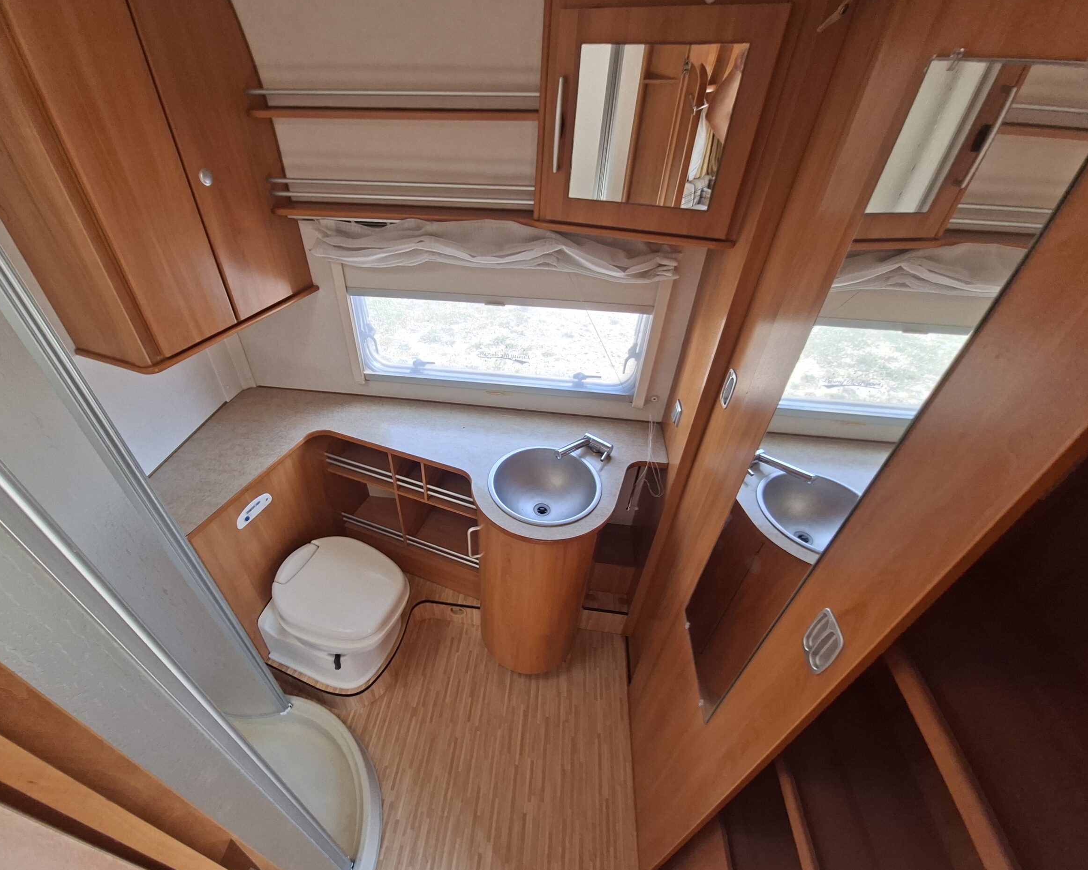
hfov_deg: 100.5
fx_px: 451
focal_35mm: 14
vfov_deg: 88.0
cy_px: 438
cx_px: 499
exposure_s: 1/120
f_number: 2.2
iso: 50
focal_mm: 1.74
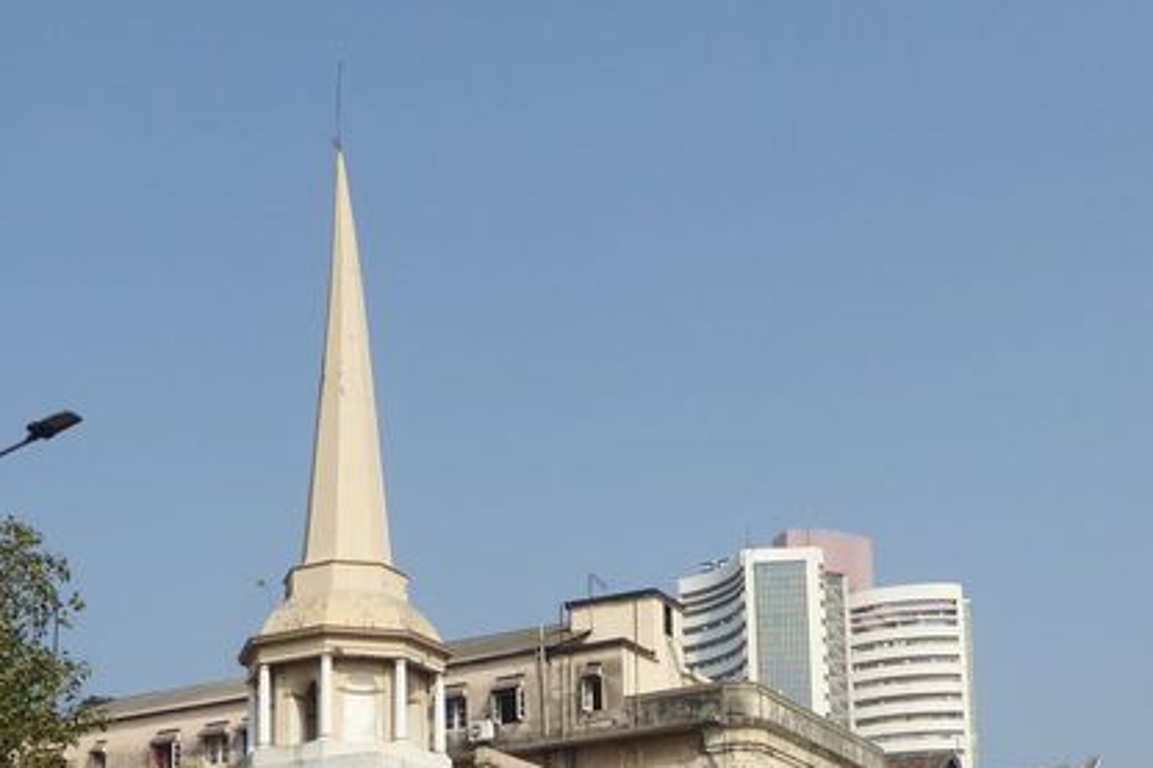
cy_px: 785
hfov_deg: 29.7
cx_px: 529
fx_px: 2177
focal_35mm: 68
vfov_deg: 19.4
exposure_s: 1/1000
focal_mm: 5.8
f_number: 3.6
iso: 80
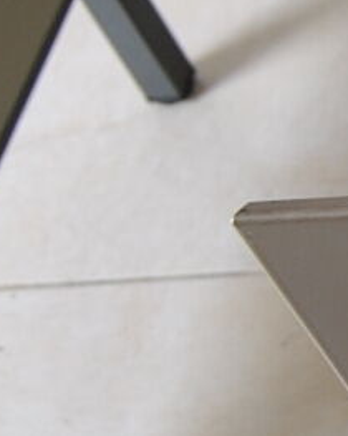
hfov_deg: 7.3
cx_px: 1049
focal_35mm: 187
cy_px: 207
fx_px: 2410
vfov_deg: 10.3
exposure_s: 1/80
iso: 200
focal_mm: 18
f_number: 4.5
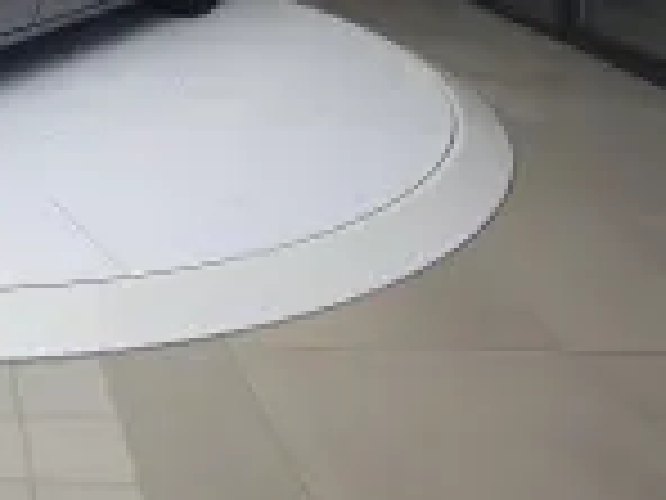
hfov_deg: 29.8
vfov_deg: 25.0
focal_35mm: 56
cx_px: -117
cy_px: 14
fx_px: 1077
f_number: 1.7
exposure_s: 1/103
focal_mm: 6.25
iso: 12
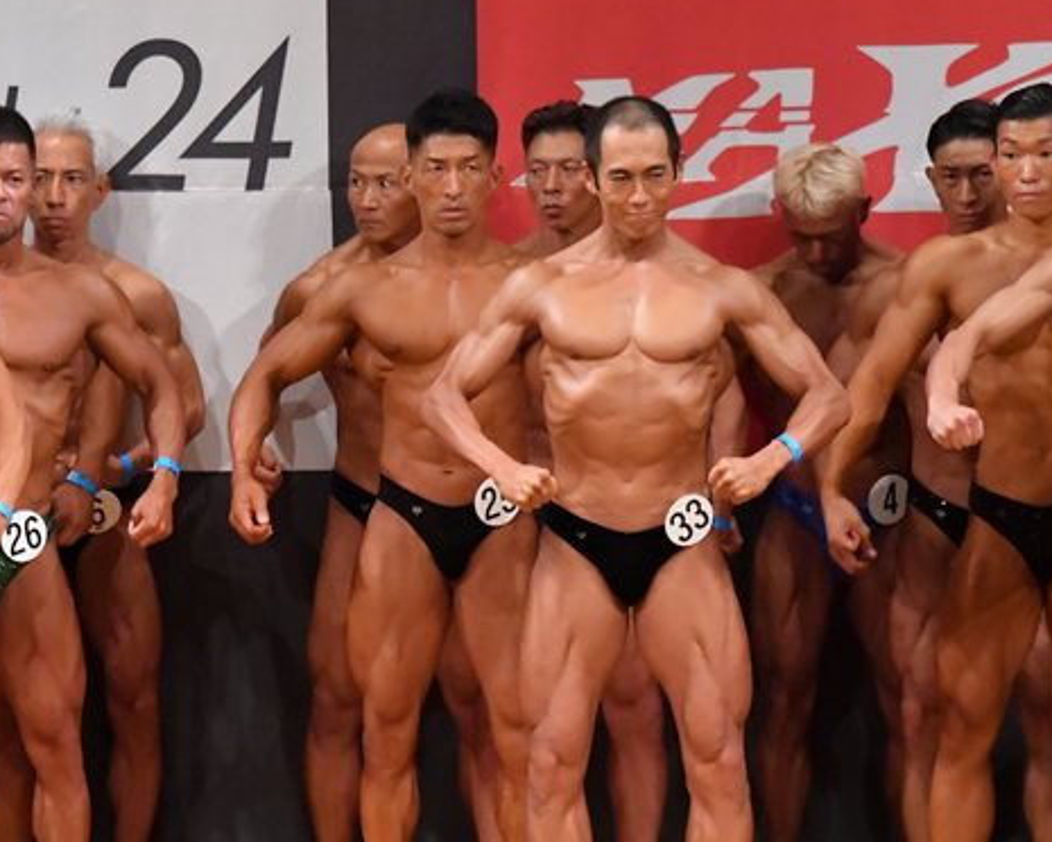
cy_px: 557
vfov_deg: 3.9
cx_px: 198
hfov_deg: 4.8
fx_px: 12423
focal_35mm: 399
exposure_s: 1/400
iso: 9000
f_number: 5.6
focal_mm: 170
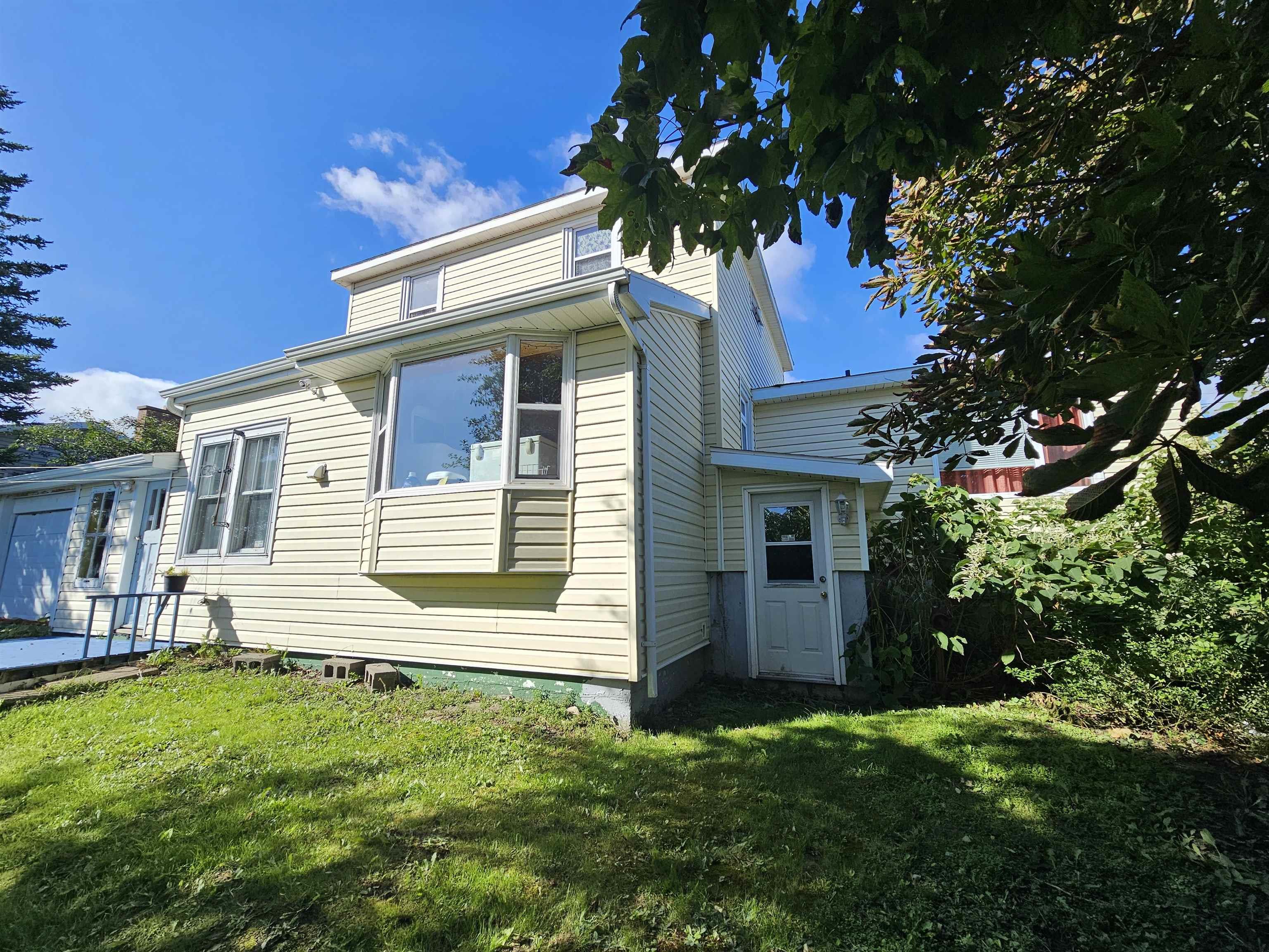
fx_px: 477
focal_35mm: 13
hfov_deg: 106.2
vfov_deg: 89.9
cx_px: 634
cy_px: 476
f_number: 2.2
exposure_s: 1/1222
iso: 50
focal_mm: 2.2
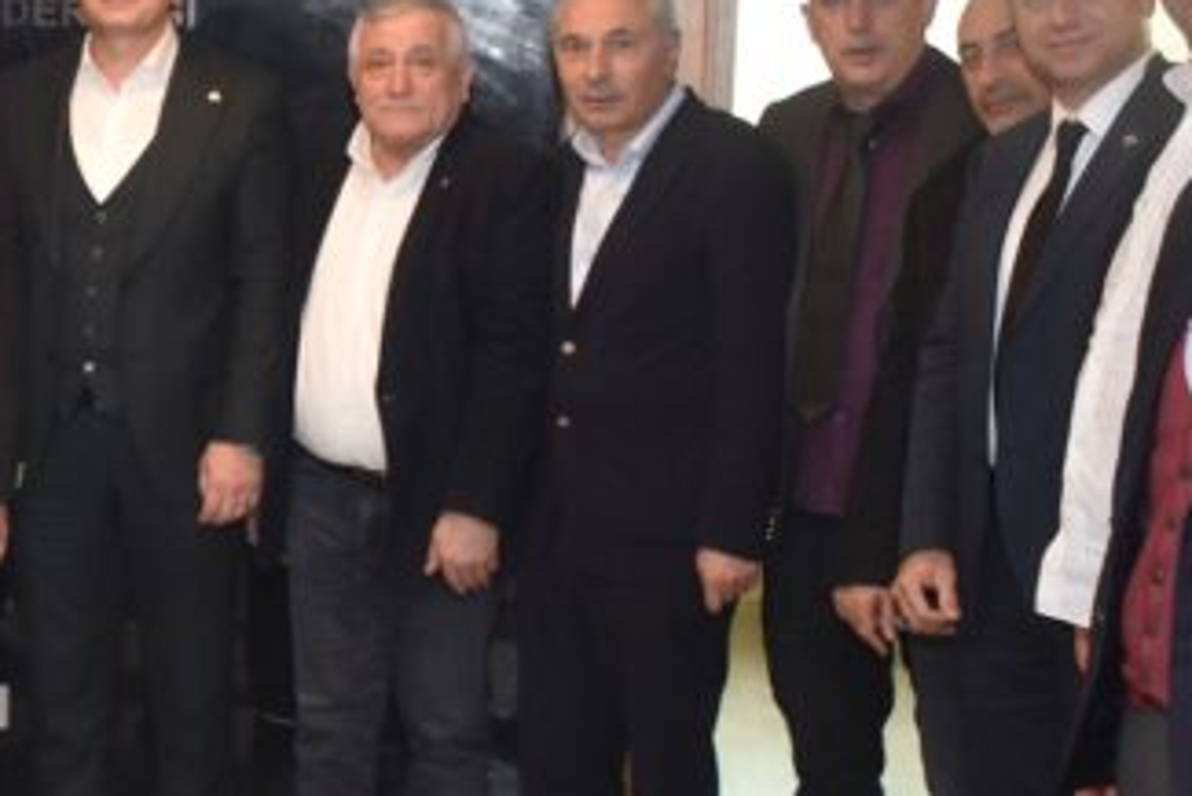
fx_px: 3596
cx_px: -216
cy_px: 536
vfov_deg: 12.6
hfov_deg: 17.9
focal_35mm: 109
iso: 800
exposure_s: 1/60
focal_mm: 23
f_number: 4
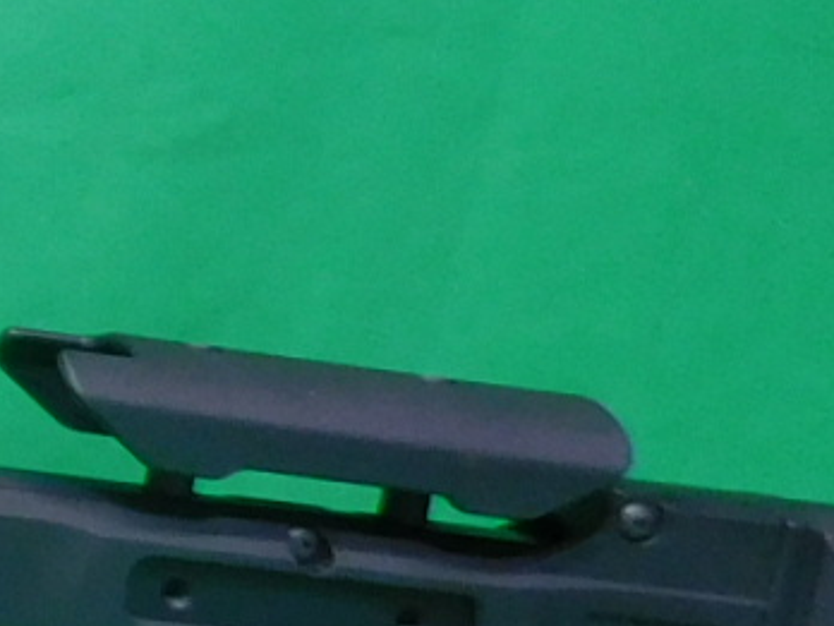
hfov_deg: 10.0
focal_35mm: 150
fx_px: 3614
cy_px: 86
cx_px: -1649
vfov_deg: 9.9
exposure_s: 1/30
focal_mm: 4
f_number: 3
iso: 140
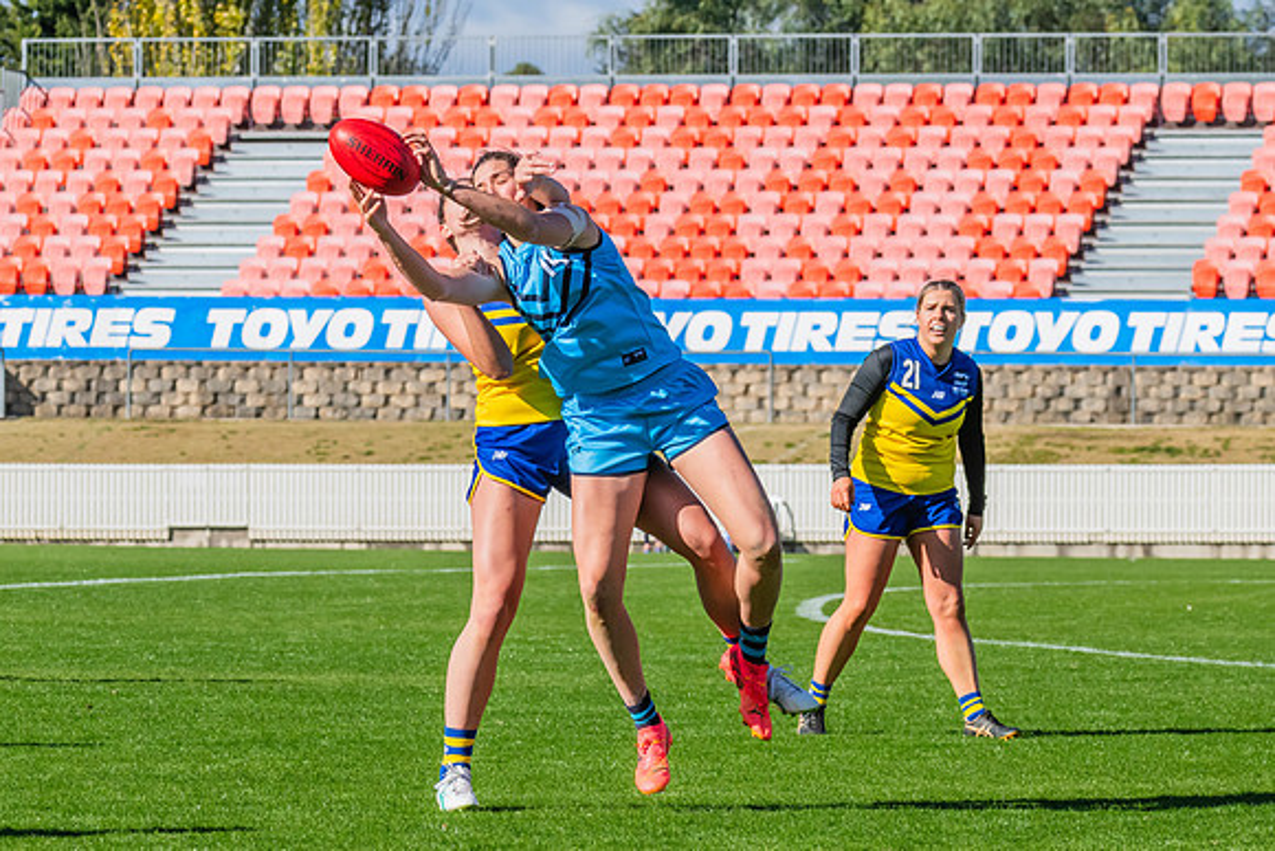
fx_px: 9728
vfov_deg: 5.0
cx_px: 544
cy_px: 283
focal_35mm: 275
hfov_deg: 7.5
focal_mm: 190
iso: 800
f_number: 13
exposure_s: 1/1250
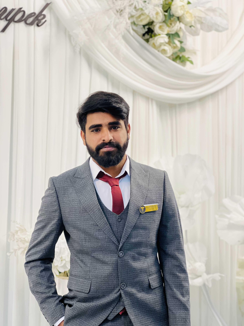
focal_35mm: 77
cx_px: 122
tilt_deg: +3.2
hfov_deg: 19.1
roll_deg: -0.4
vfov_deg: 25.3
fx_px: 724
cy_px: 163
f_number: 2.8
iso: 125
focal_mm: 9
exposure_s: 1/33
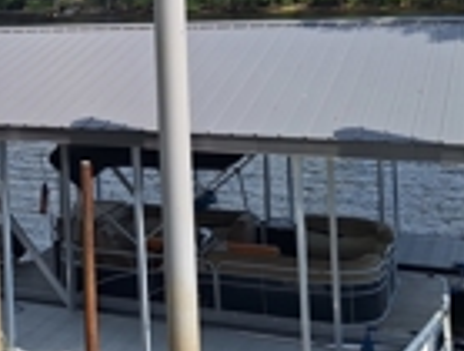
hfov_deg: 27.2
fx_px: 887
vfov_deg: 21.6
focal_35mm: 66
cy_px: 7
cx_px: -27
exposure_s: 1/3534
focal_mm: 5.54
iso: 40
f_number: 1.8
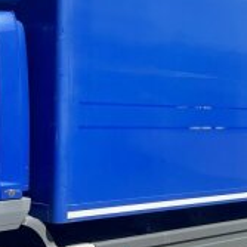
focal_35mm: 88
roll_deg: -1.7
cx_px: 87
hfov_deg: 19.7
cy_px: 151
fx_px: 710
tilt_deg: -2.0
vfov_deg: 19.7
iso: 50
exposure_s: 1/4831
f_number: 1.5
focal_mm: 5.7
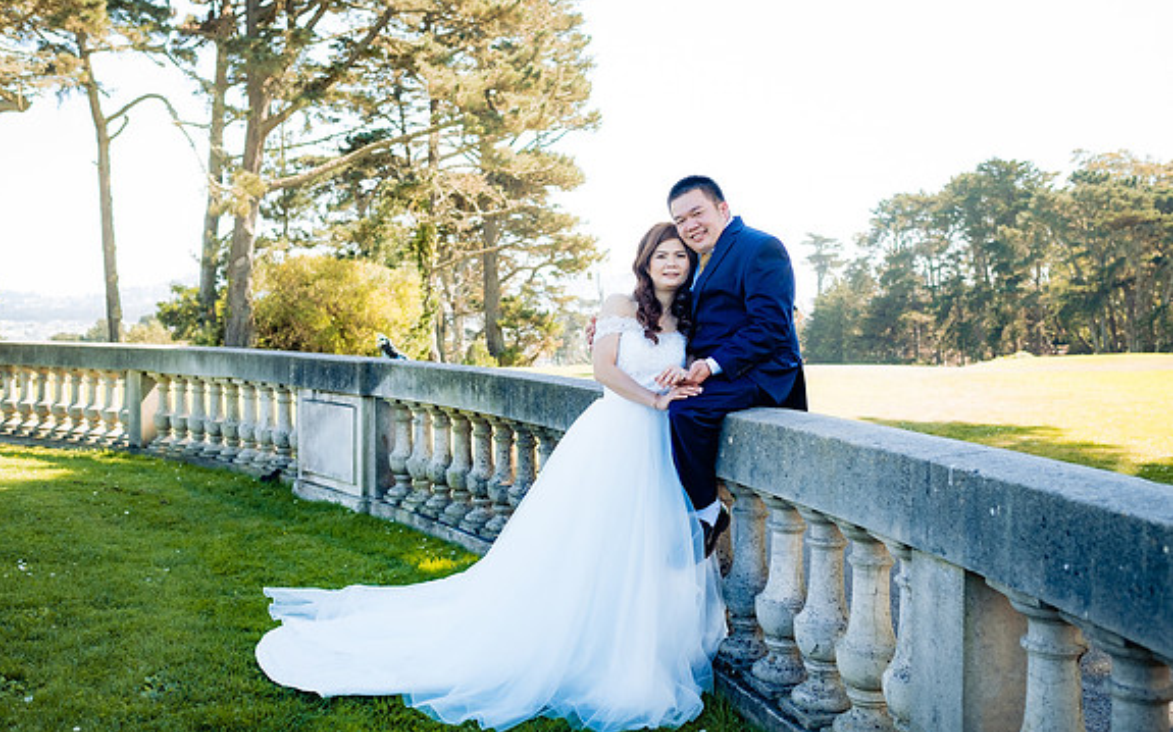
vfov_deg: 35.3
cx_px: 583
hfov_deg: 54.0
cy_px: 342
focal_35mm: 36
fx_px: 1151
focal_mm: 23
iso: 200
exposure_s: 1/400
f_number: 2.8
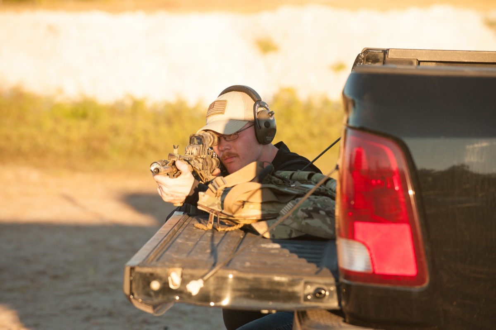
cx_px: 248
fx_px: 2753
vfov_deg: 6.9
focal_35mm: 200
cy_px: 165
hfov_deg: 10.3
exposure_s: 1/1600
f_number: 5.6
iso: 2000
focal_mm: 200
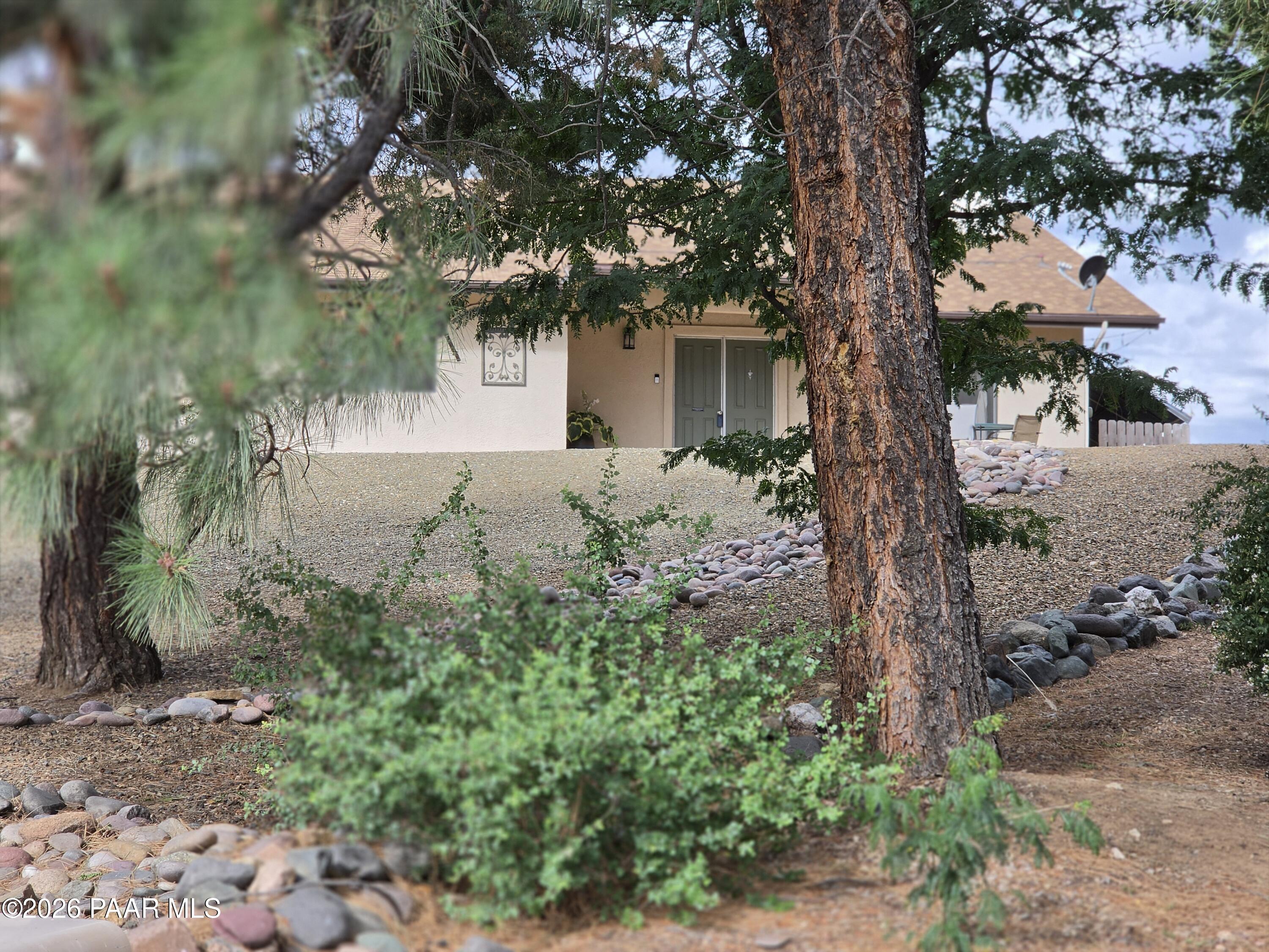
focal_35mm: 69
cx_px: 634
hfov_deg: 28.2
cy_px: 476
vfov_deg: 21.3
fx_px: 2529
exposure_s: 1/433
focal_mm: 7
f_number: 2.4
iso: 25
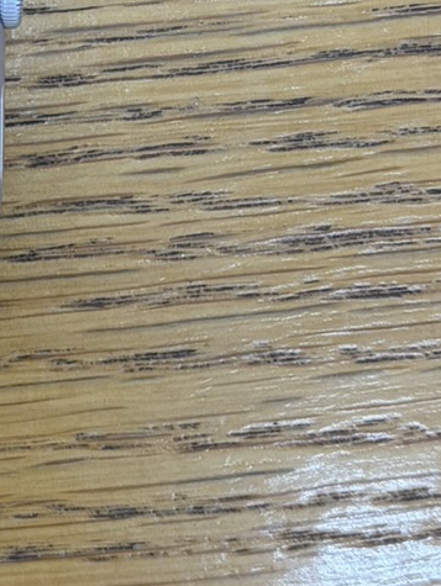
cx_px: -162
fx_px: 1900
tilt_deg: -87.0
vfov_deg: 17.3
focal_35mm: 112
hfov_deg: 12.7
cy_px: 36
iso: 80
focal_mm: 5.96
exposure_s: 1/100
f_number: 1.6
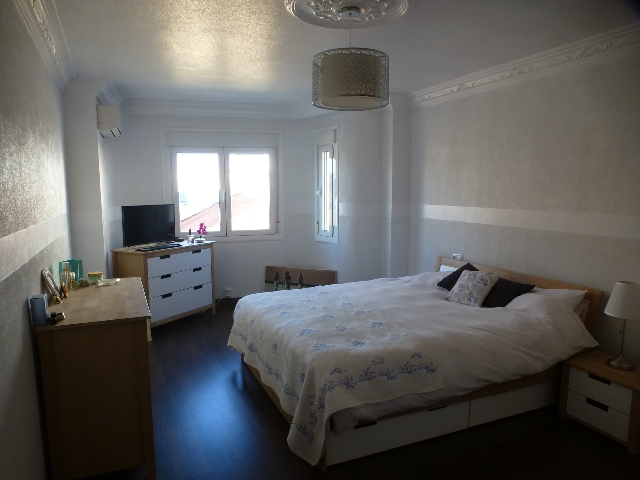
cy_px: 240
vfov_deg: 56.8
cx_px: 320
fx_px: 444
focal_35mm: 24
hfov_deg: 71.6
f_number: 3.3
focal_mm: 4.3
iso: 200
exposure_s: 1/60
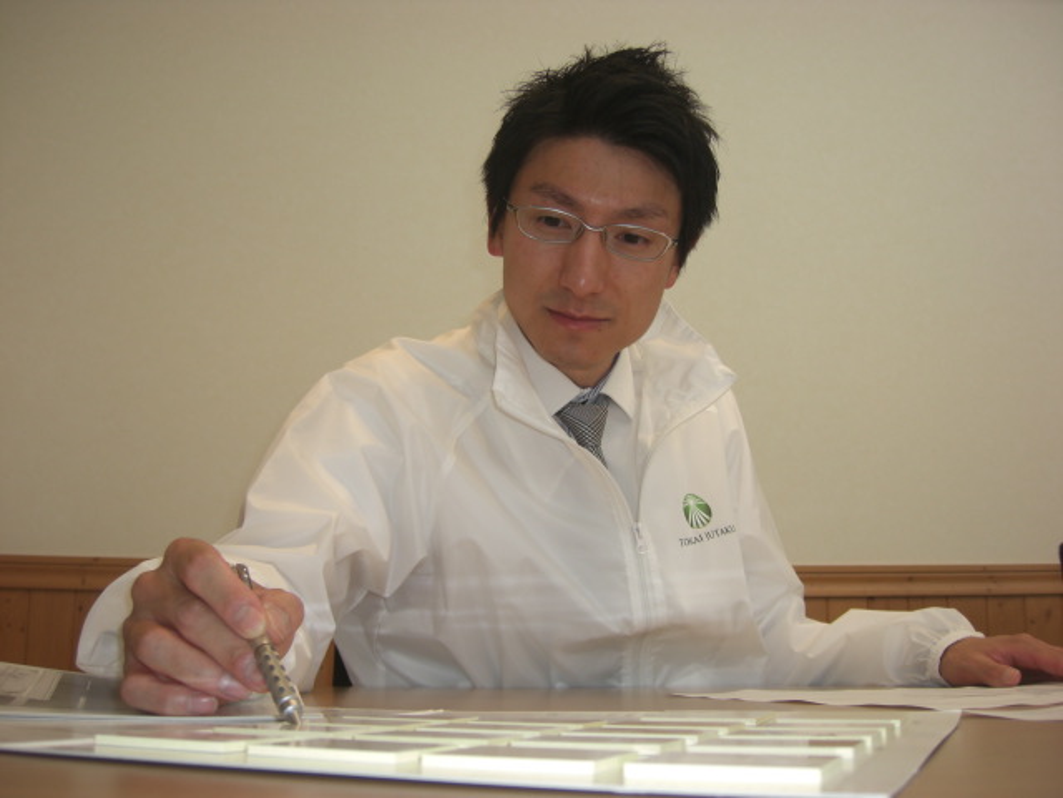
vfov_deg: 37.7
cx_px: 532
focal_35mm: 38
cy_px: 399
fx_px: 1167
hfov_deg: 49.0
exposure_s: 1/80
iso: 100
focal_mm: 7.9
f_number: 2.8
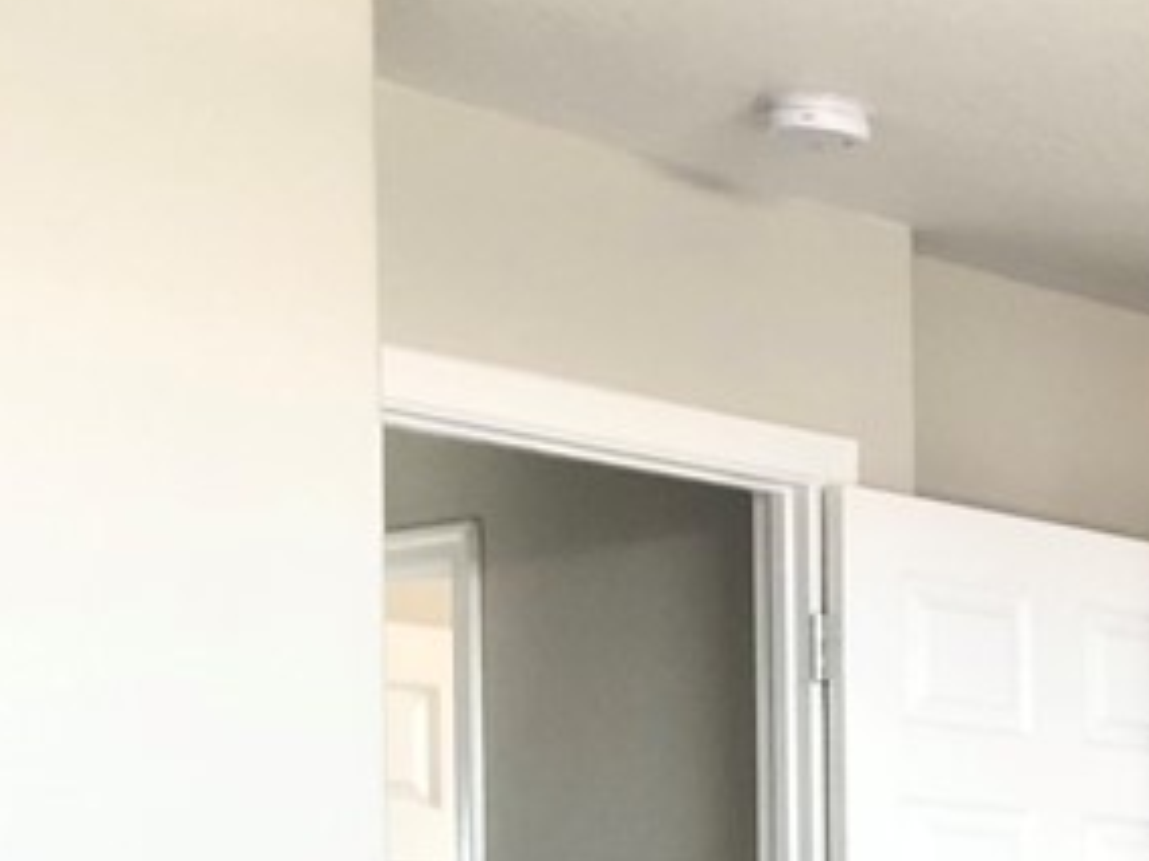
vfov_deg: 13.9
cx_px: 1986
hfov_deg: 16.6
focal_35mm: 101
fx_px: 3352
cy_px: 1197
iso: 32
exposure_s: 1/20
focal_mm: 4
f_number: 1.8
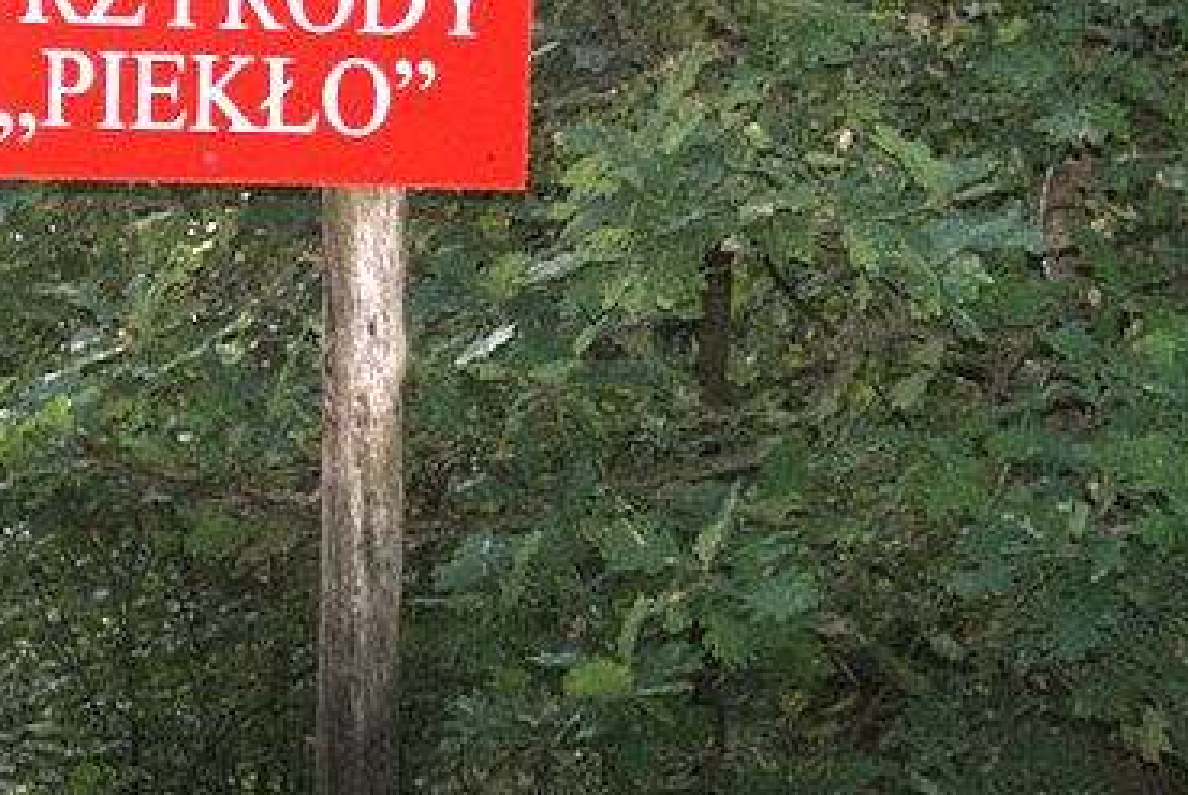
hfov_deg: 11.1
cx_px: -64
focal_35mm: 183
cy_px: -90
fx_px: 6046
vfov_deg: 7.5
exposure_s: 1/80
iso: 400
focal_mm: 50
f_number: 5.6
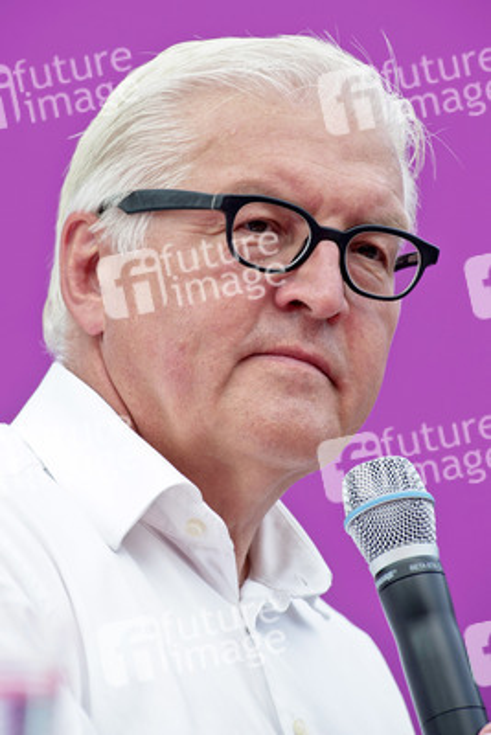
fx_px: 4088
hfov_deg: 6.9
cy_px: 368
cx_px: 246
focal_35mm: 200
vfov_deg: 10.3
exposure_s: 1/640
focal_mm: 200
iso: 400
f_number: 8
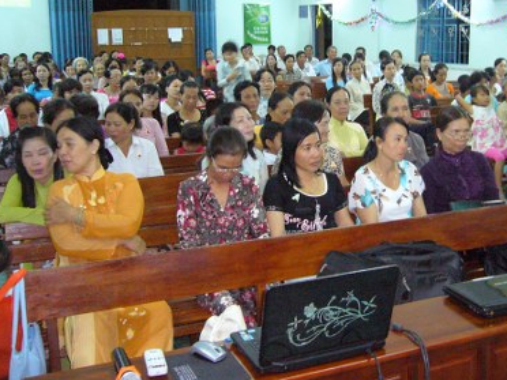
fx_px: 688
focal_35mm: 47
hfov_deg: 40.2
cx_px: 312
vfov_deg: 30.8
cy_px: 157
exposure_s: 1/8
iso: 400
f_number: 2.8
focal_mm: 5.8
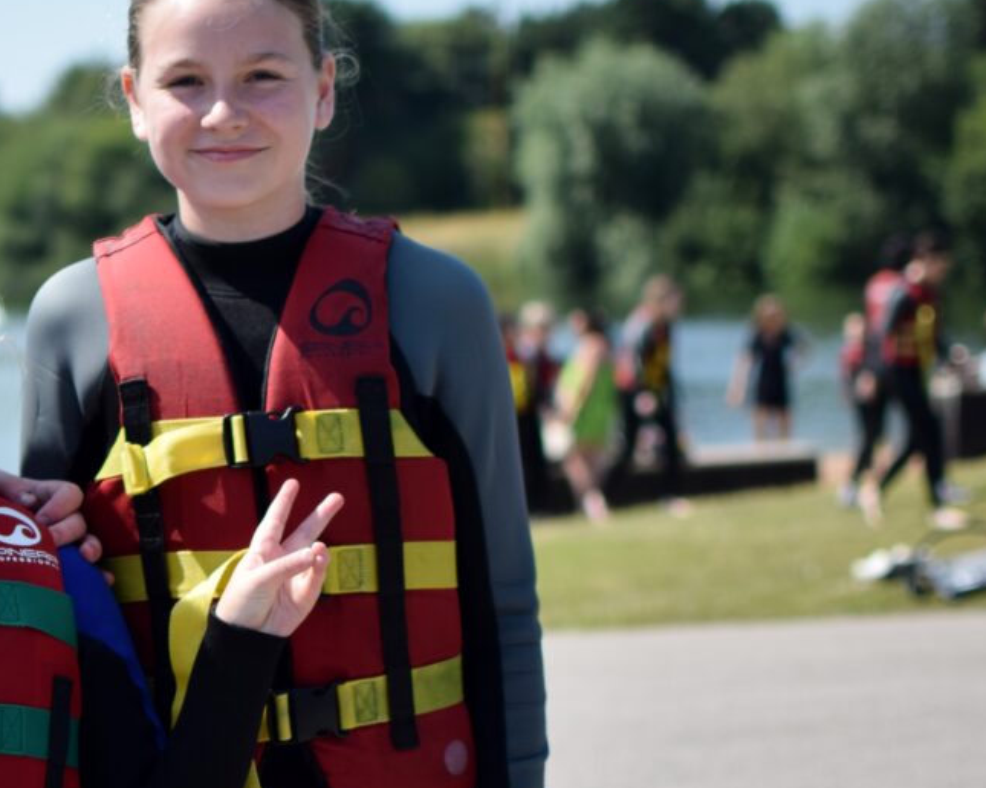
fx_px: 3211
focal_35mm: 110
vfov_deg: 14.0
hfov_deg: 17.2
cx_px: 66
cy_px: 396
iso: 100
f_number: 1.8
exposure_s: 1/4000
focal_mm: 35
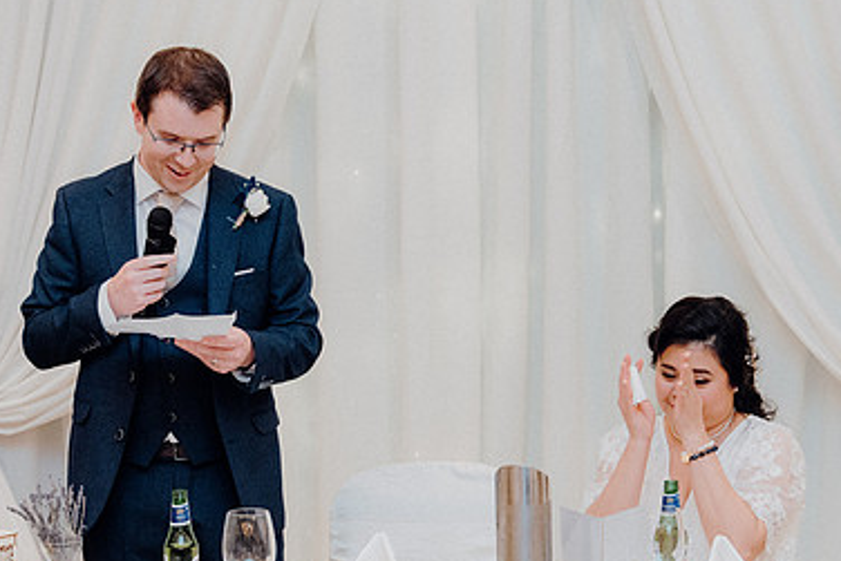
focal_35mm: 108
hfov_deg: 18.9
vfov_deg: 12.7
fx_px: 2524
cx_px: 452
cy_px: 348
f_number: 3.5
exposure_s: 1/160
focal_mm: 70
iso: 3200
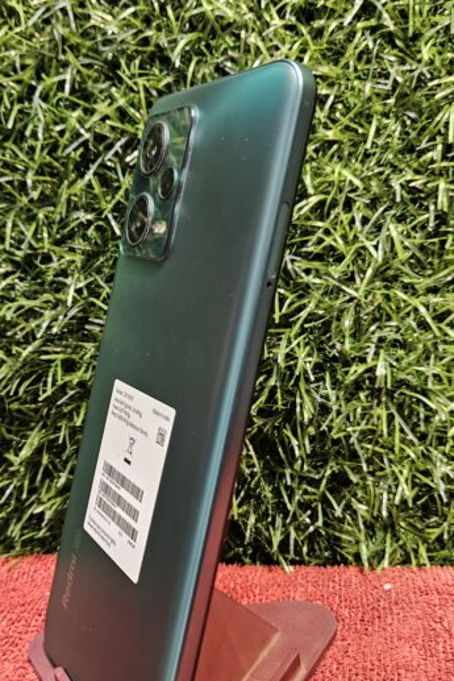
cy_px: 353
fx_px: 699
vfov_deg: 51.9
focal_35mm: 37
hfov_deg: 35.9
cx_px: 211
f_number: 1.8
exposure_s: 1/100
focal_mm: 5.4
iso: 1000
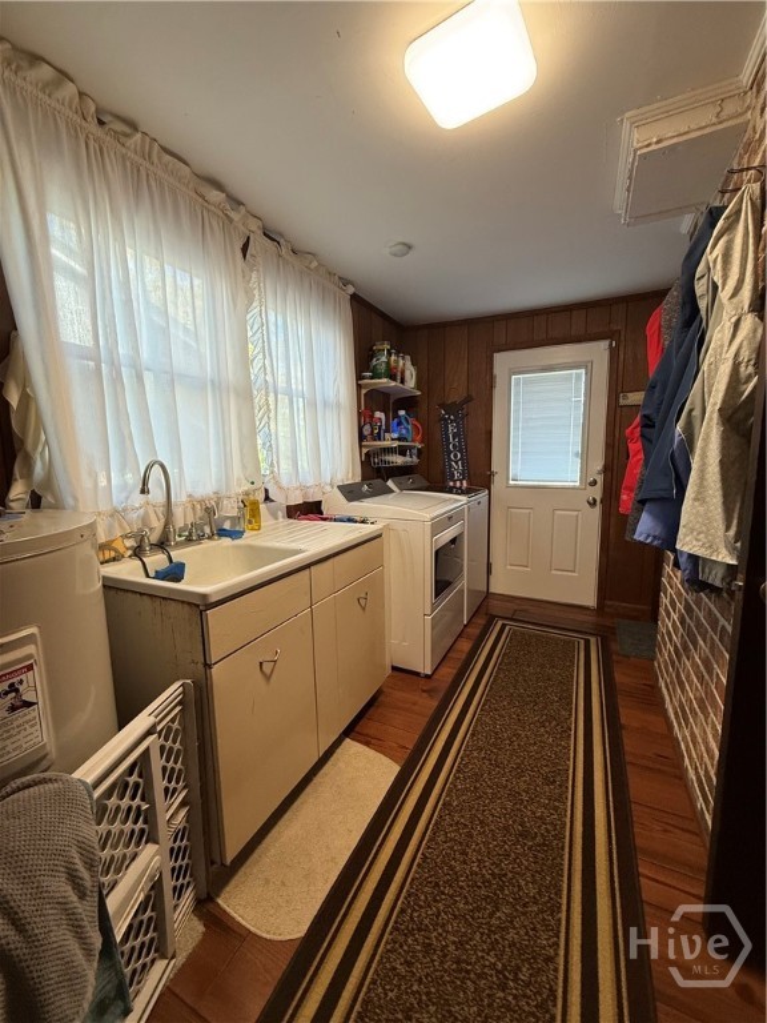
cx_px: 384
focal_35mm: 14
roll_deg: +0.4
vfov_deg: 102.1
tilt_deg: -7.1
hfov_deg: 85.7
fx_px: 414
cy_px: 512
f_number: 2.2
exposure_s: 1/60
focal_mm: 2.22
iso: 160
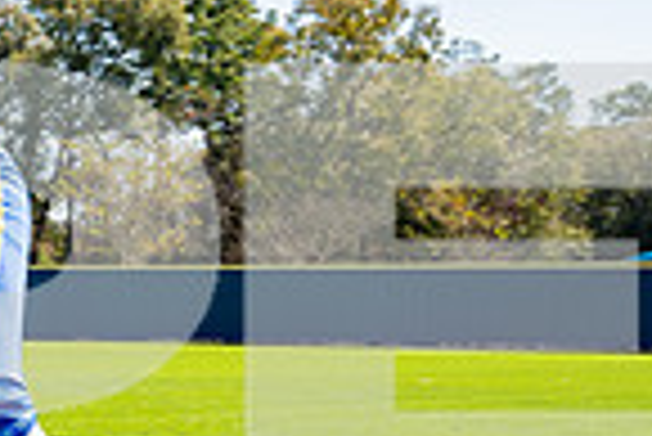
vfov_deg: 17.0
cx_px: -382
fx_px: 1450
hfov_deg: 20.7
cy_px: 303
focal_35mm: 80
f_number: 6.3
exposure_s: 1/250
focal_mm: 20
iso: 100
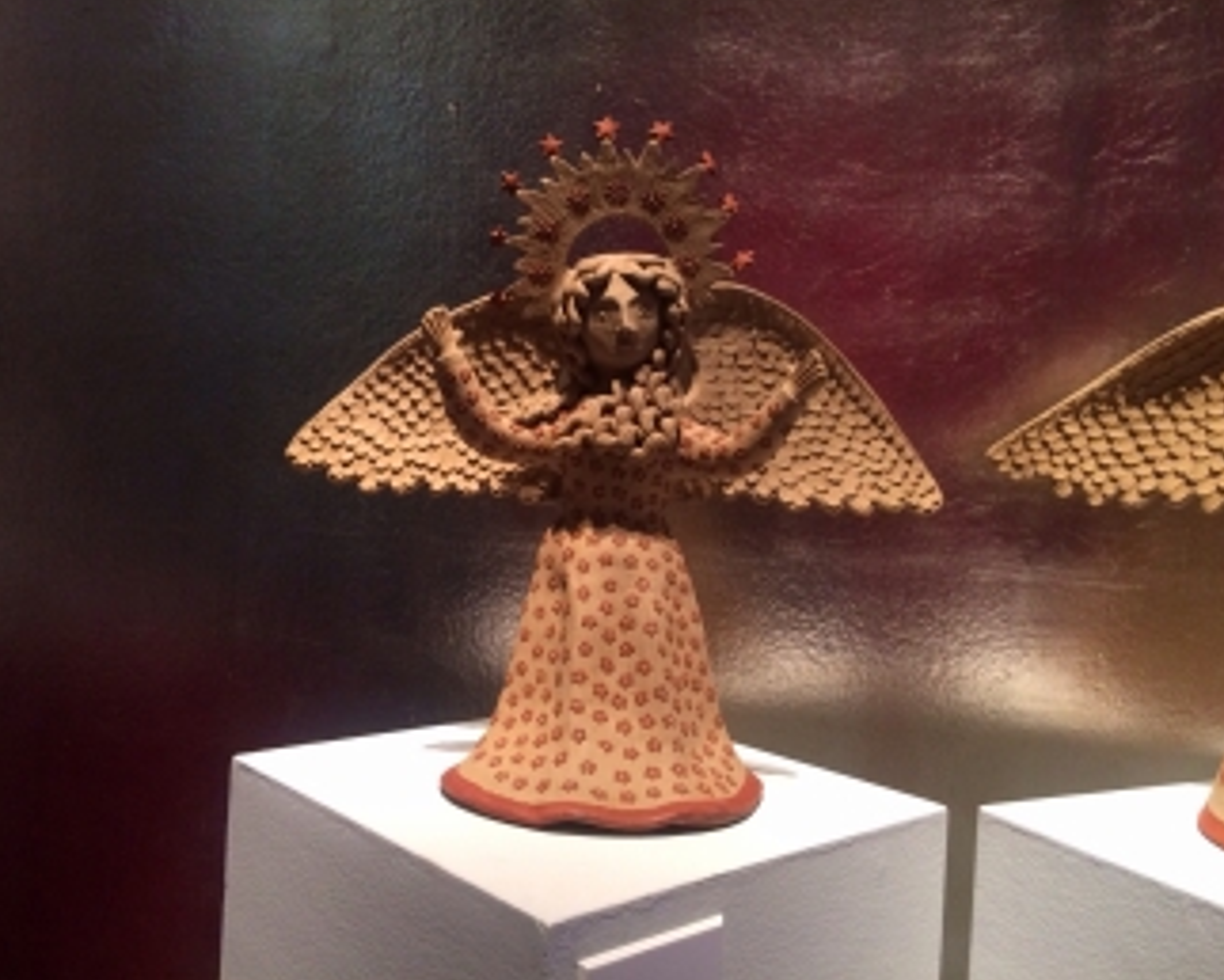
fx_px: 1124
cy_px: 488
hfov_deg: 57.1
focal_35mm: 31
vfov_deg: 47.2
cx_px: 591
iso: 200
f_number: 2.2
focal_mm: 4.15
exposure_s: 1/30
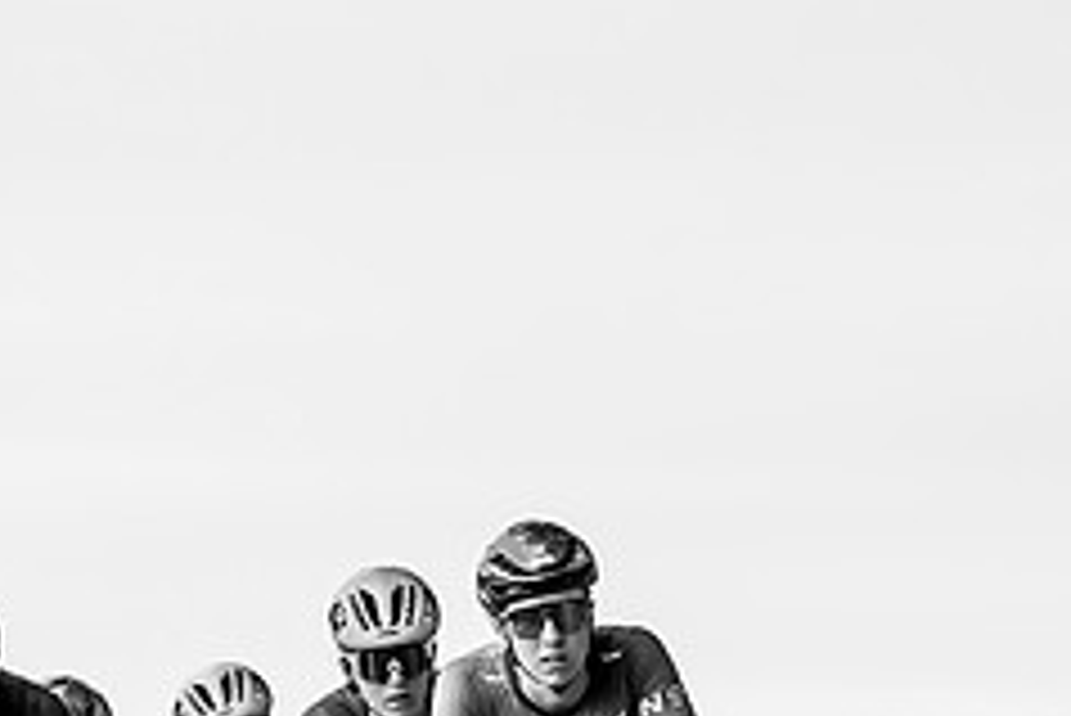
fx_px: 20569
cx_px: -79
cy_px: 1104
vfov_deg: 2.0
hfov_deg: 3.0
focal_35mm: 691
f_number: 2.8
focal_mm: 175
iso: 400
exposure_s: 1/1000
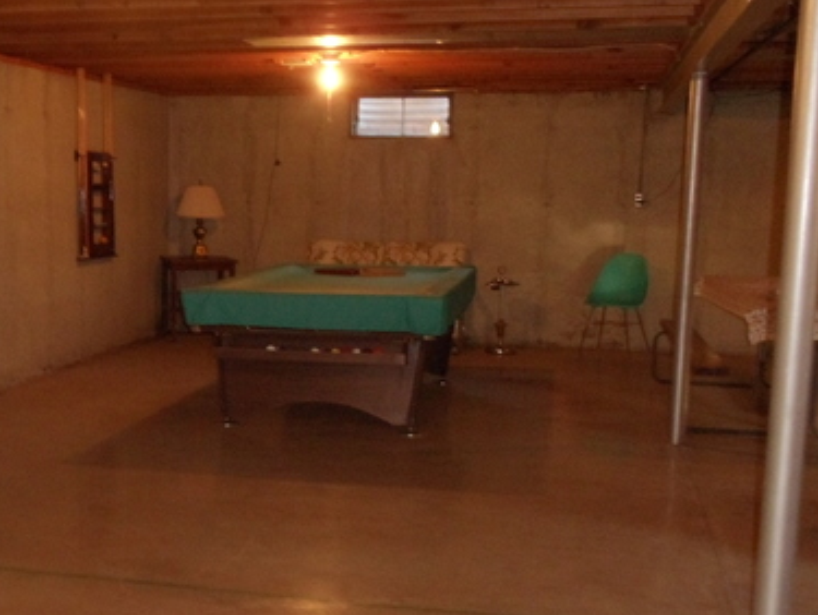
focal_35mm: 75
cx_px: 203
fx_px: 1774
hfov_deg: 25.6
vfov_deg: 19.6
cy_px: 417
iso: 400
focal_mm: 6
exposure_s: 1/8
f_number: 3.5
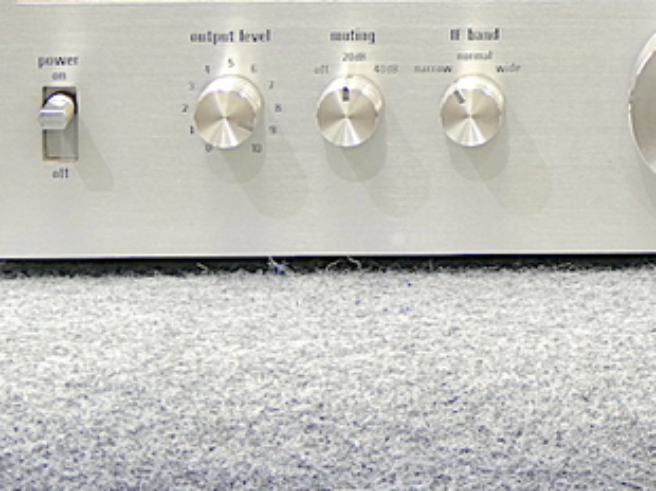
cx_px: 734
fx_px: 4639
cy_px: -57
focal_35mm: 245
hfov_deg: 8.0
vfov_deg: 6.0
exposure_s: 1/1.3
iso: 100
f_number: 4.7
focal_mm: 14.1
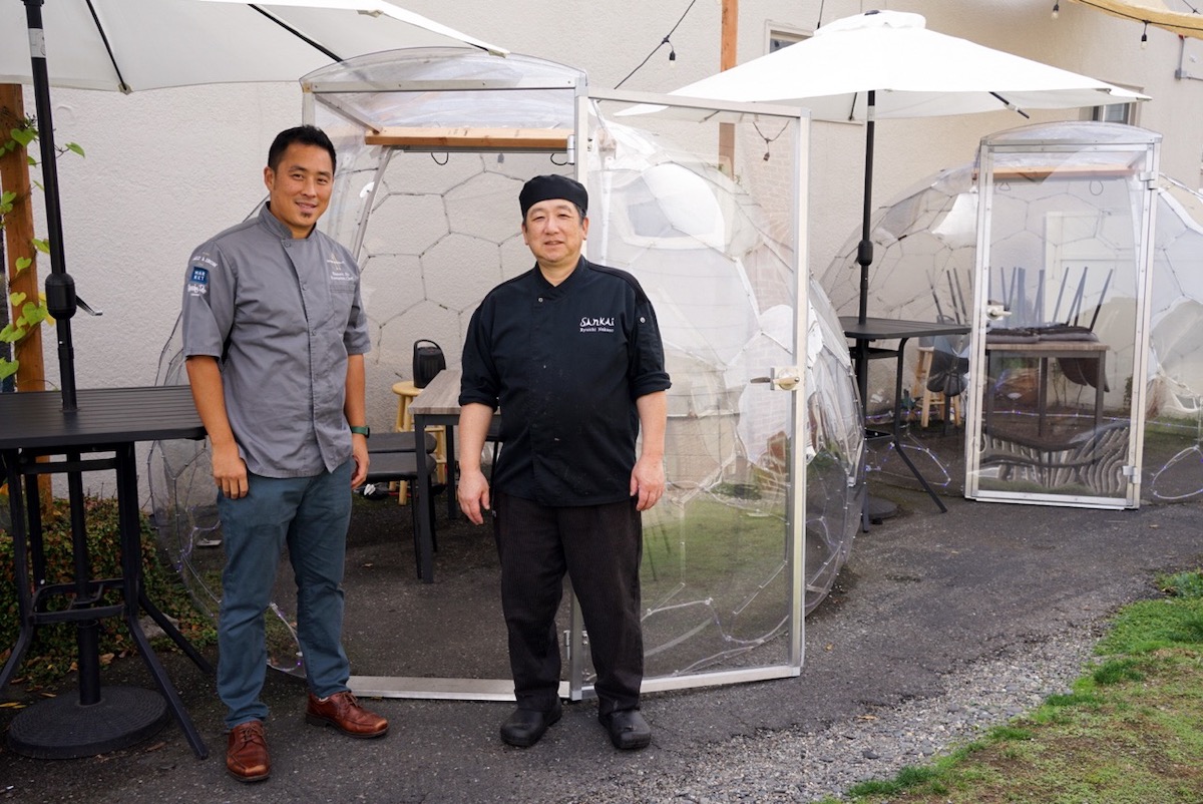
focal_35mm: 35
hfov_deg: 54.4
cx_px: 602
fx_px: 1170
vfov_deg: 37.9
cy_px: 402
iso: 100
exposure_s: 1/100
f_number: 6.3
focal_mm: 35
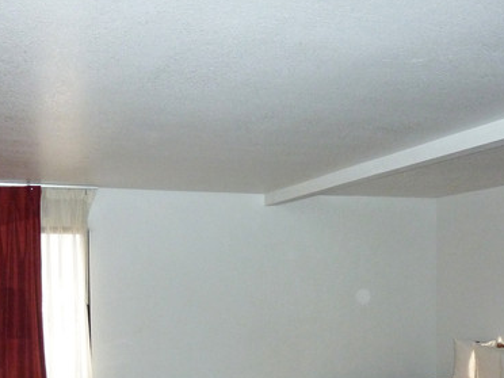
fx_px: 626
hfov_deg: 43.8
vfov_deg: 32.6
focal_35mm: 43
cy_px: 306
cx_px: 219
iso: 400
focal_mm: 4.1
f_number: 3.3
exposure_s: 1/125
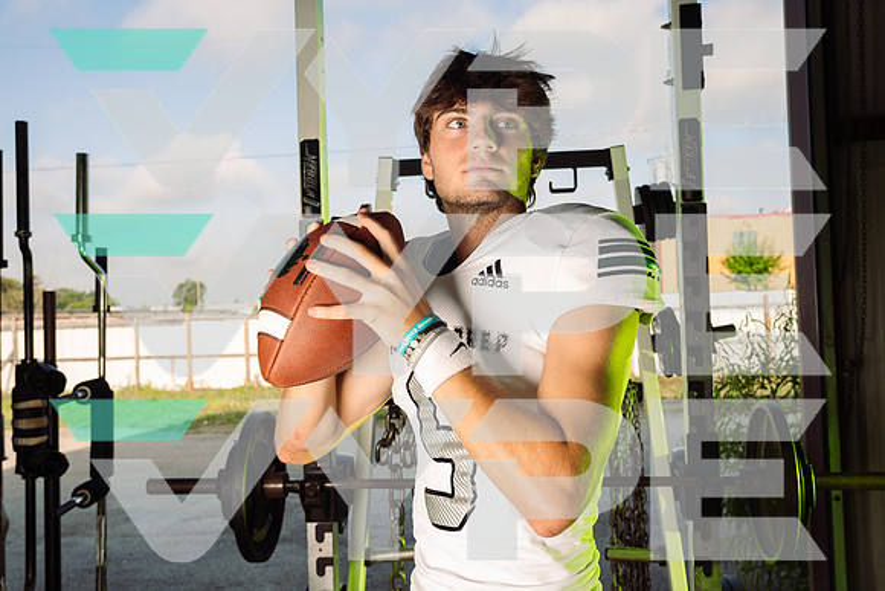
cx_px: 442
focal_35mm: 36
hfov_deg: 53.1
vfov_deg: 36.9
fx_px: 885
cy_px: 296
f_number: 6.3
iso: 80
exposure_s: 1/250
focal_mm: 36
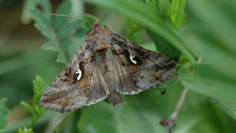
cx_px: 118
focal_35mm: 237
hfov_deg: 9.1
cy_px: 65
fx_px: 1483
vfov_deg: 5.1
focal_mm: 150
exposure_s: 1/200
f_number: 3.5
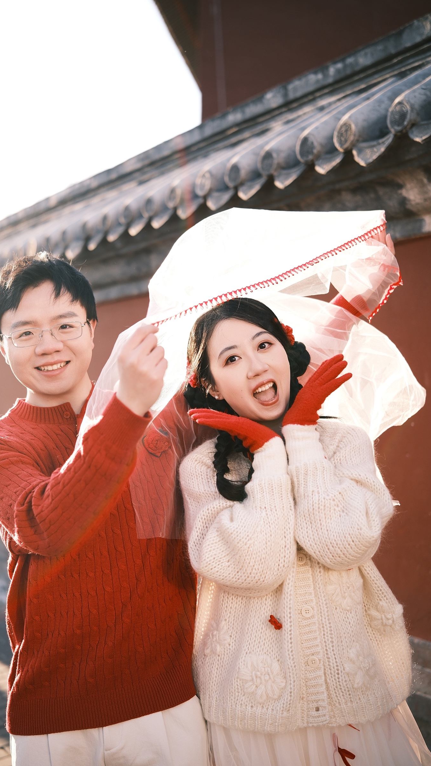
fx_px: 874
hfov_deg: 27.7
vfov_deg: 47.4
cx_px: 183
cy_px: 383
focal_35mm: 43
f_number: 1.2
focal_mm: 27
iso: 160
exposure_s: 1/1600
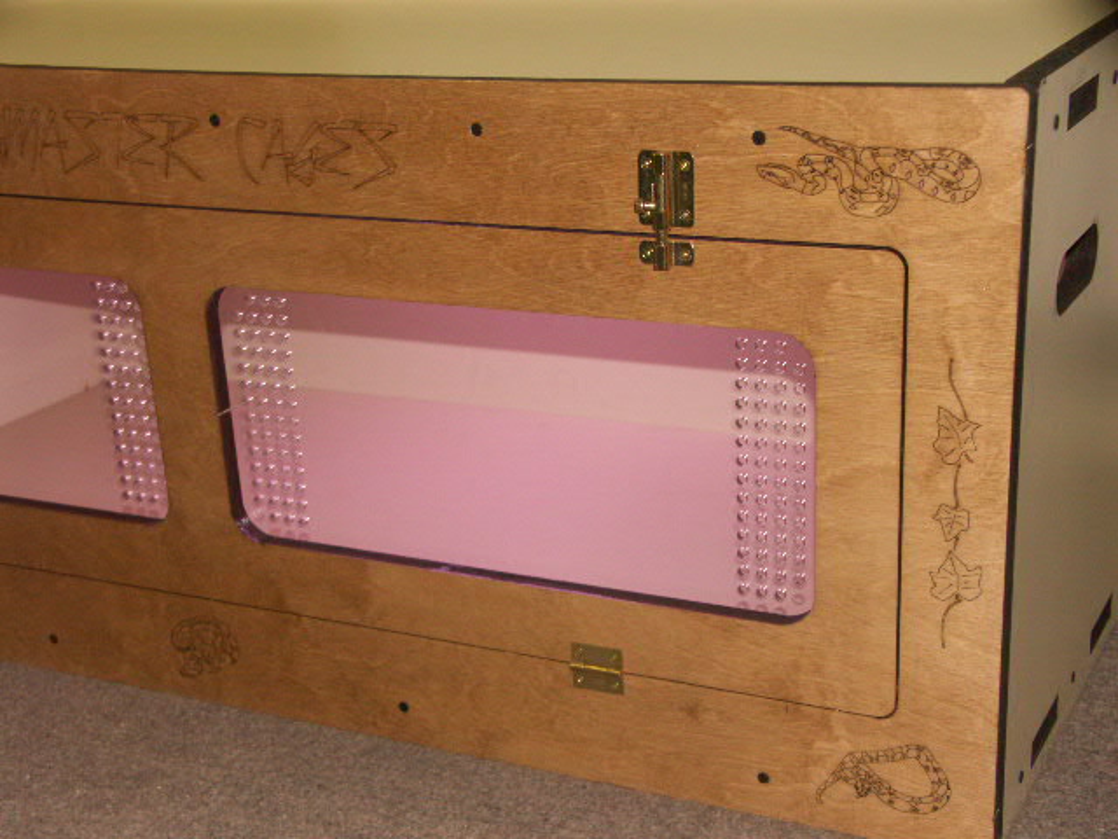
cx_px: 559
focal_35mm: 49
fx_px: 1583
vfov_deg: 29.7
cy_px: 420
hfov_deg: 38.9
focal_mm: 12.73
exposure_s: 1/200
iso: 200
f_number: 2.8
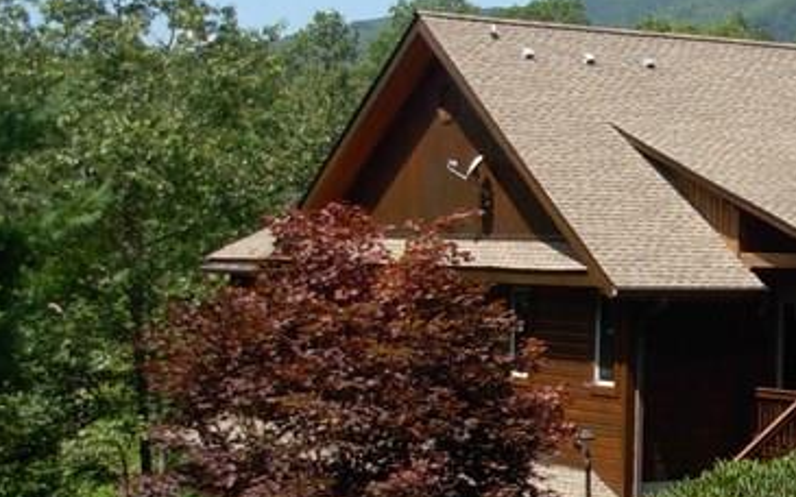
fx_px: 2451
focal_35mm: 113
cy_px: 320
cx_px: 866
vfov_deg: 11.6
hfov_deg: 17.8
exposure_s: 1/767
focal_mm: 6.3
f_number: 2.9
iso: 79
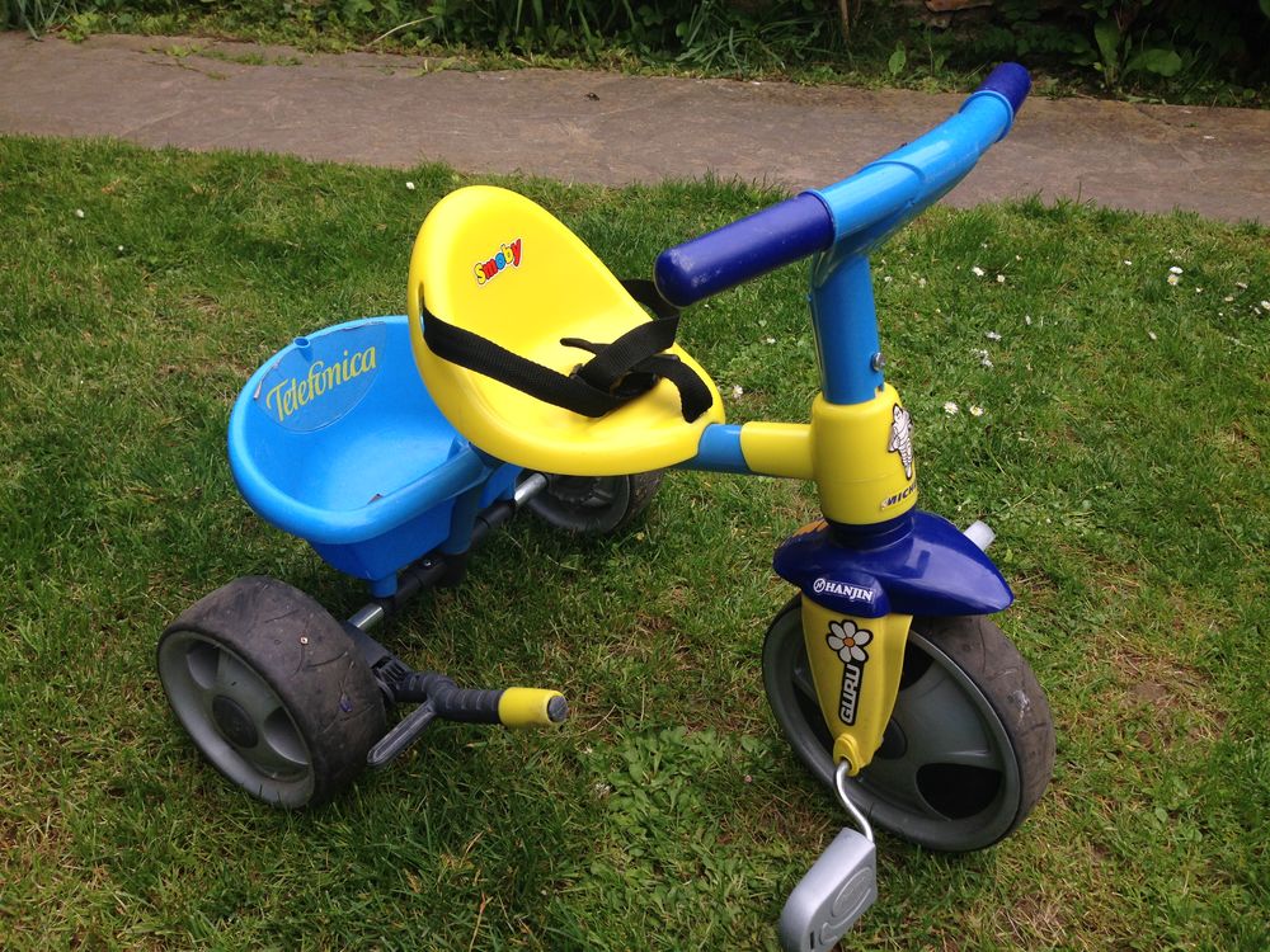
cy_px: 476
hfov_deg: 55.4
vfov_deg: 42.9
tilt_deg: -25.7
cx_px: 635
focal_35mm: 33
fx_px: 1211
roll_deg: -2.7
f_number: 2.4
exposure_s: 1/299
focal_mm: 4.12
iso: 50
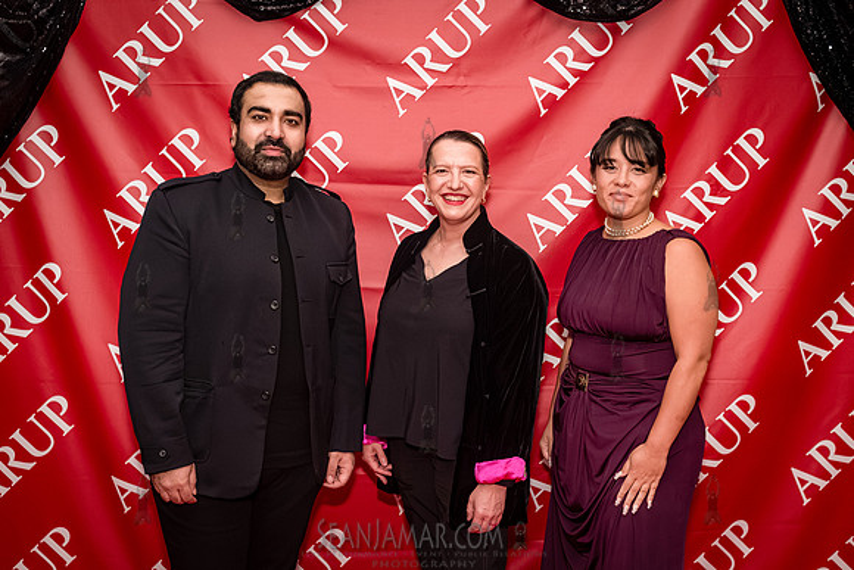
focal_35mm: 45
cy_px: 272
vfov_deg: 29.6
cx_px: 440
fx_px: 1078
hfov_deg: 43.2
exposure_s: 1/400
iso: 8000
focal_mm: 35
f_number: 5
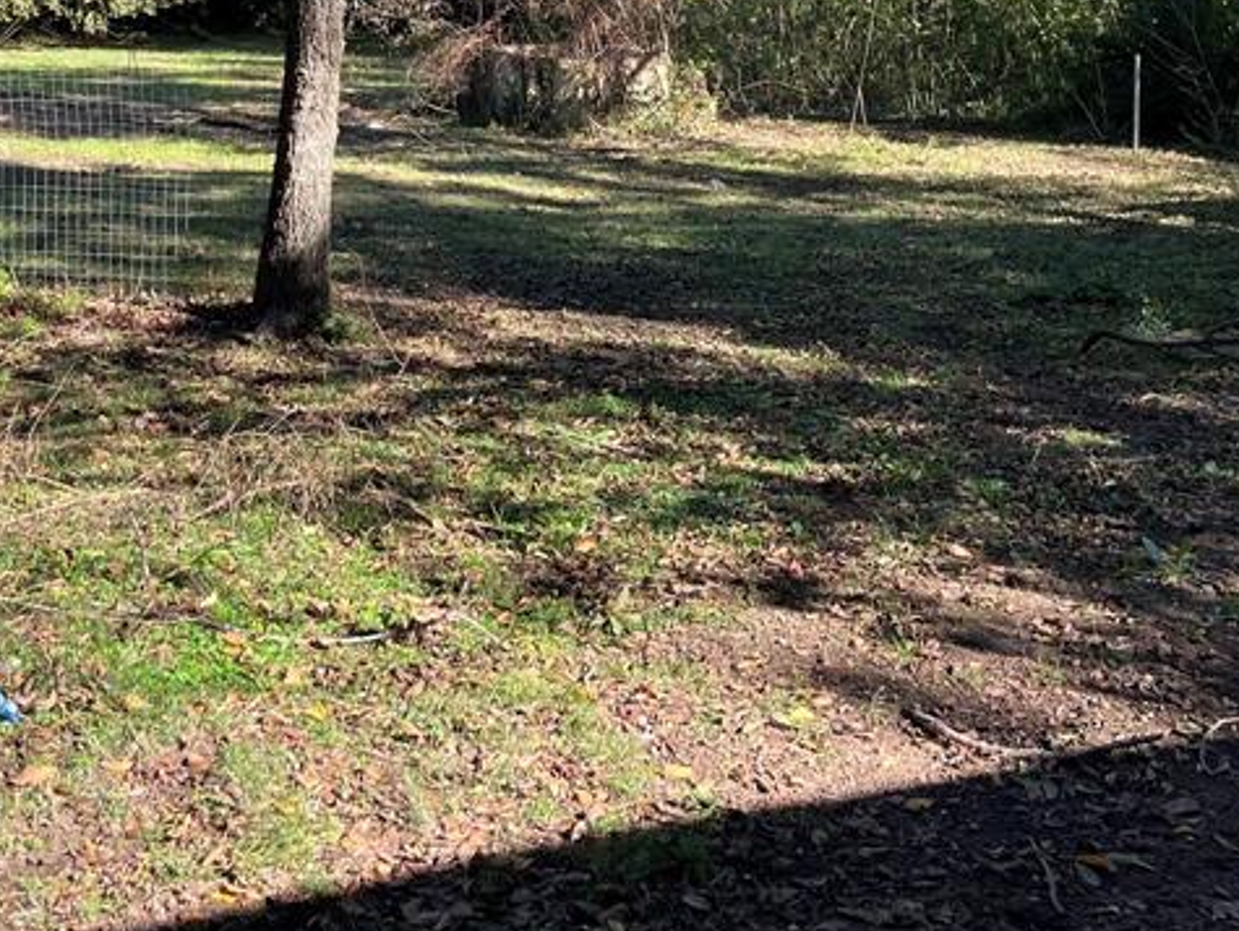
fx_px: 2006
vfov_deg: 24.9
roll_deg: -0.7
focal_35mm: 56
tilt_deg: -2.6
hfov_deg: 34.1
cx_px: 441
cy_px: 5
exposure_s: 1/718
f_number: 1.6
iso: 50
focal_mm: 5.1
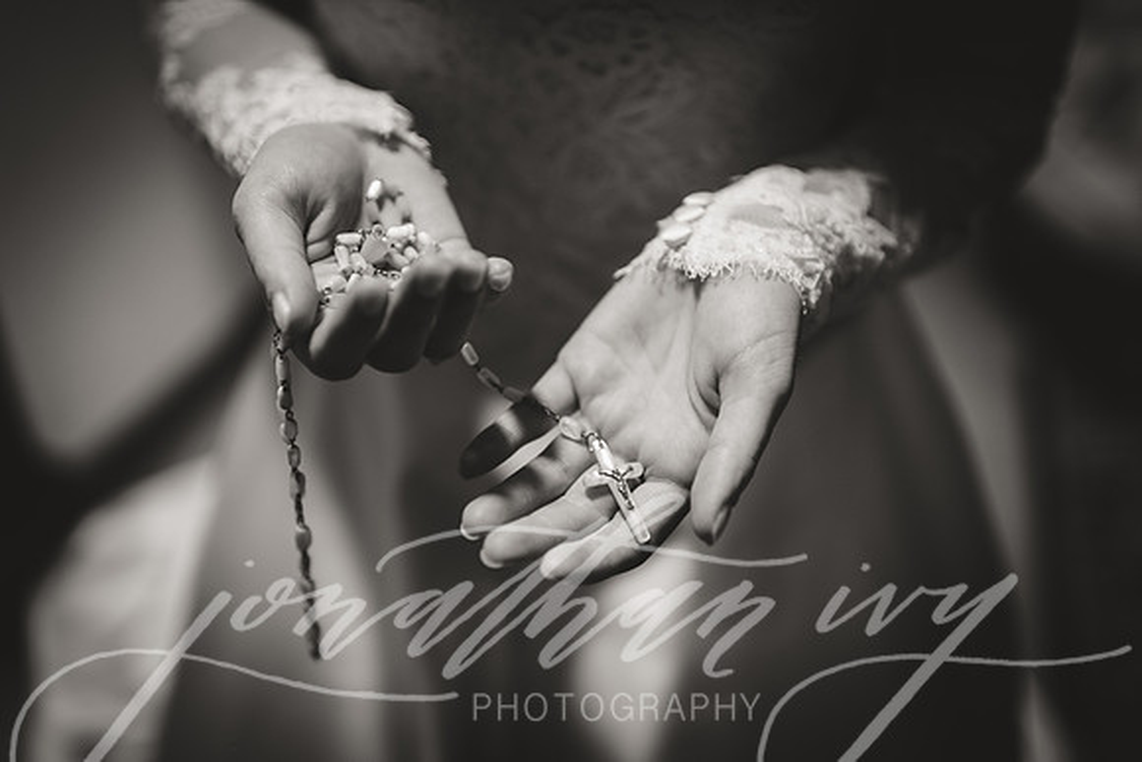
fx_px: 1110
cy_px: 381
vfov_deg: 37.9
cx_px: 571
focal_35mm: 35
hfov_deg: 54.4
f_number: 1.8
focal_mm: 35
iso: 640
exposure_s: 1/160
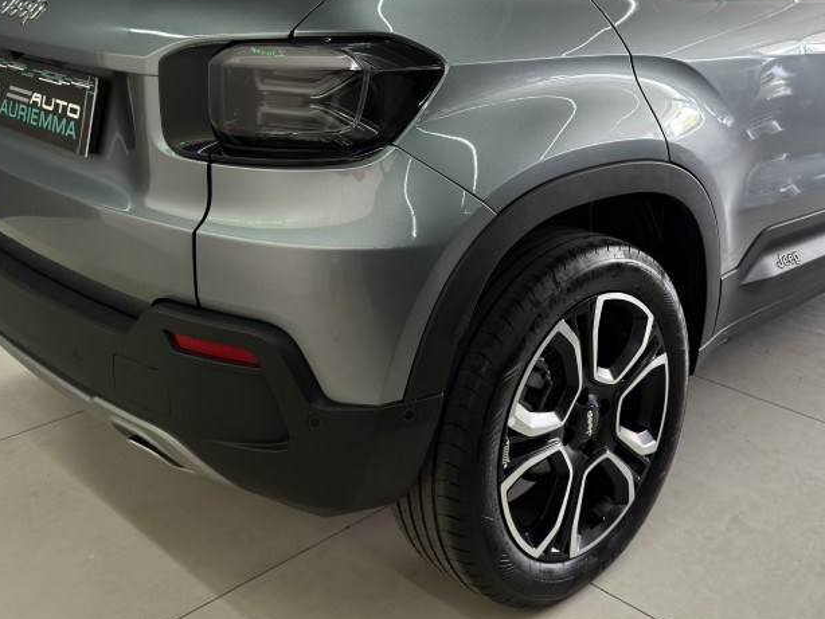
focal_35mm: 40
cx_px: 546
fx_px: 954
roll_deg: +0.1
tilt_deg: -11.7
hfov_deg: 46.1
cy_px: 120
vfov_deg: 34.8
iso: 100
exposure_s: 1/100
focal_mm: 6.76
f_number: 1.78
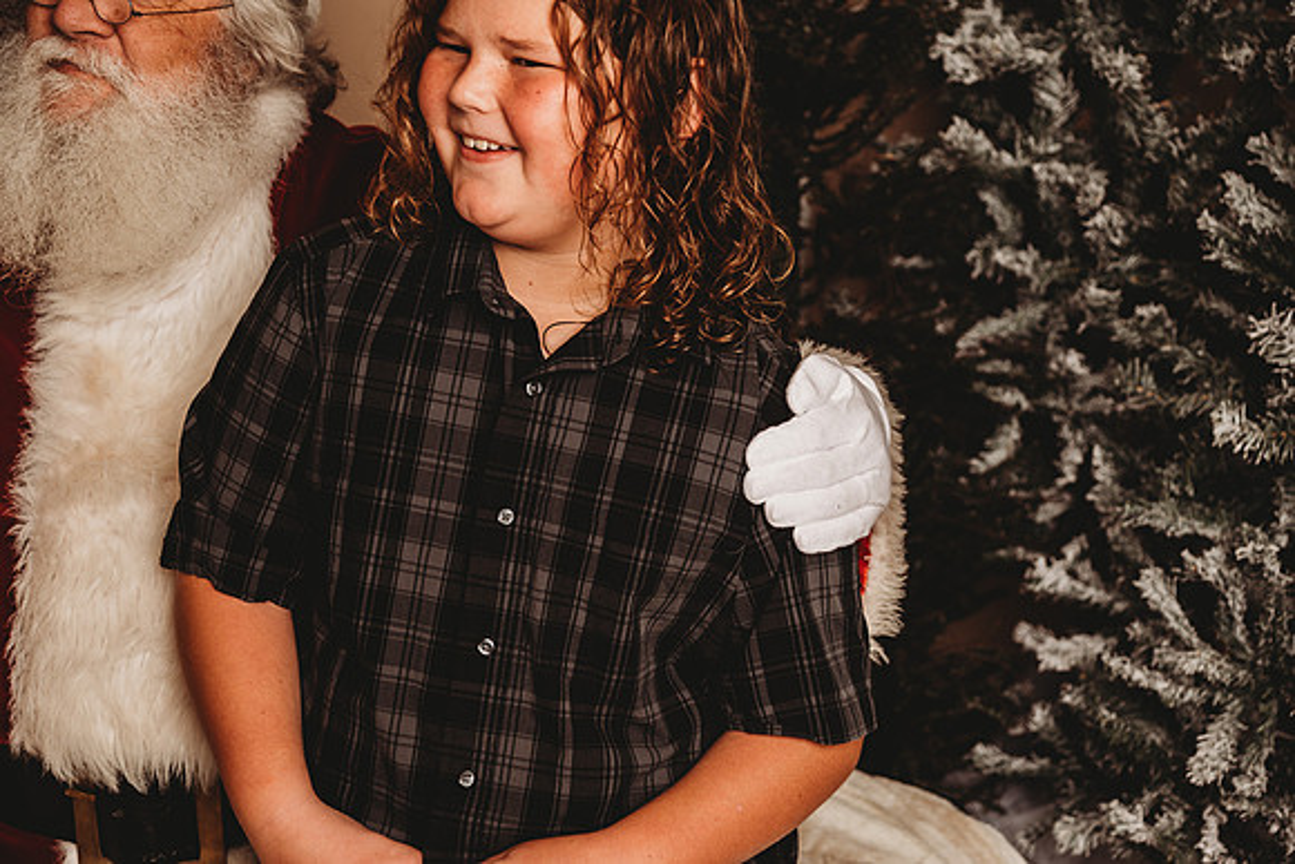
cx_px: 648
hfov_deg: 36.2
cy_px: 432
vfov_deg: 24.6
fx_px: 1979
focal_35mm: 55
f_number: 4
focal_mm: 55
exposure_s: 1/160
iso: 100
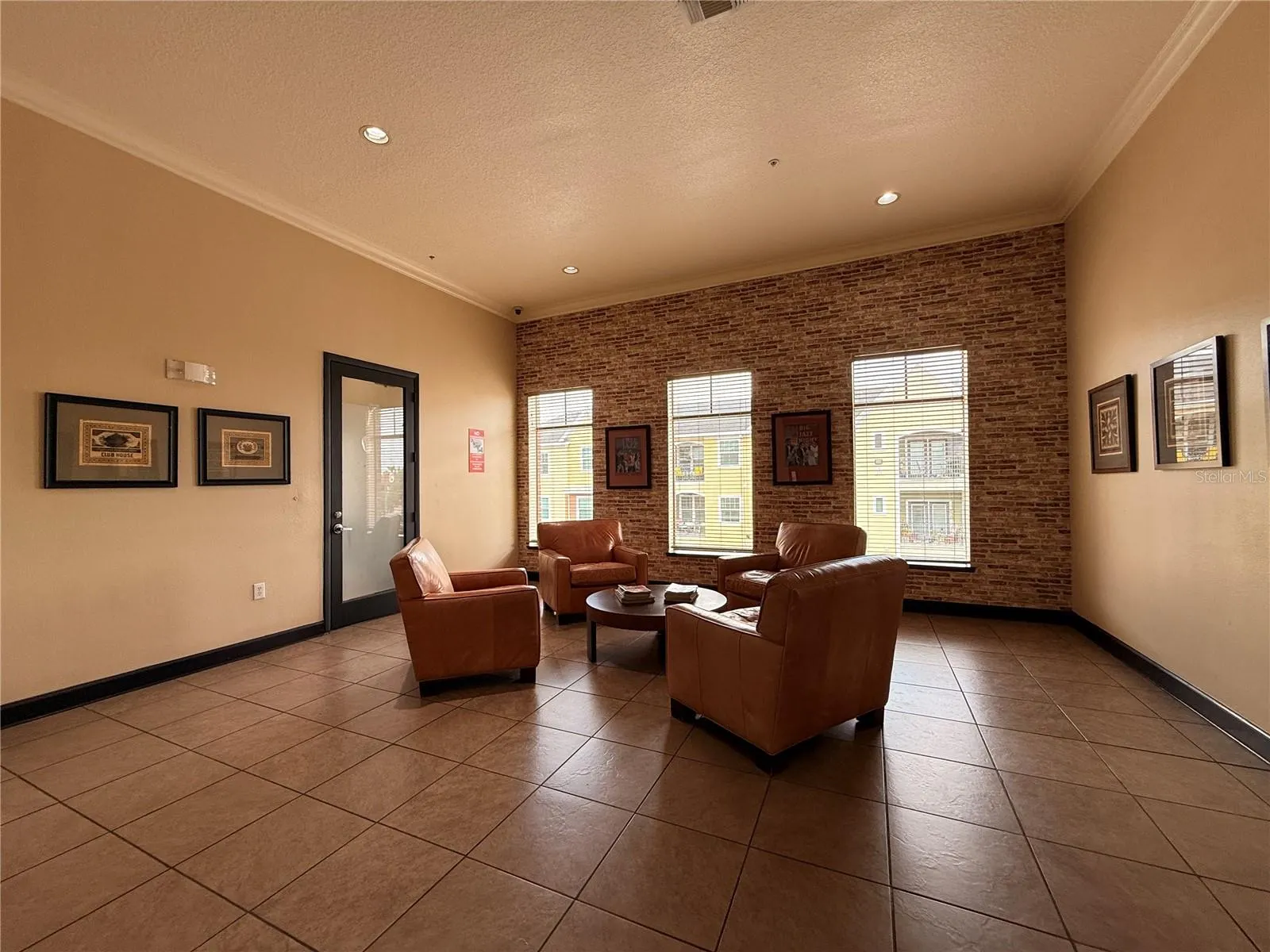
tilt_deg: +1.1
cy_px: 476
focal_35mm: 14
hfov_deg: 102.1
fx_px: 514
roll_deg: +0.9
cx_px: 635
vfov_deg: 85.7
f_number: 2.2
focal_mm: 2.22
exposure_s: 1/120
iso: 80
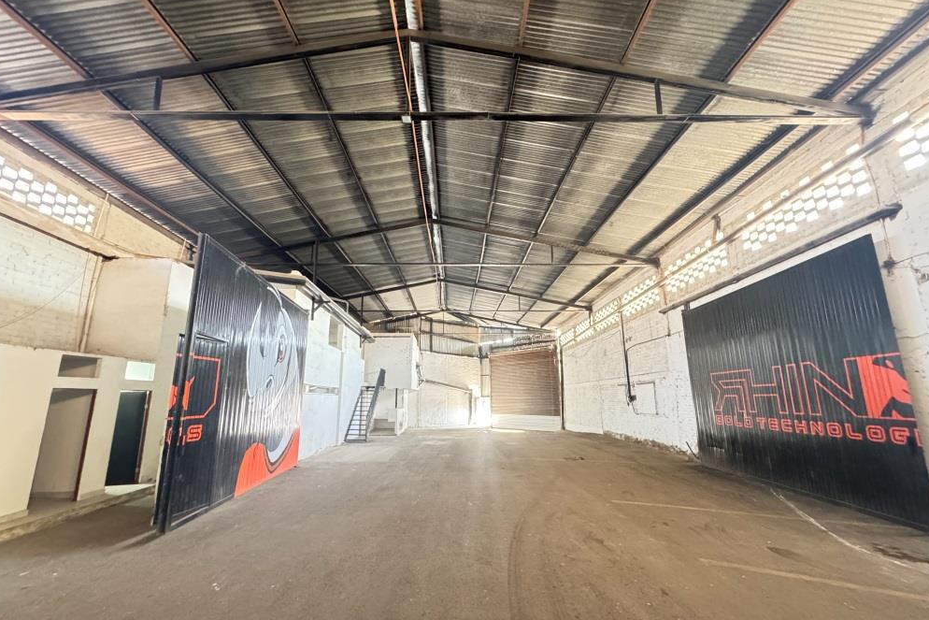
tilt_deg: +11.6
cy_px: 321
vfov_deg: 77.3
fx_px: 387
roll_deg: +0.1
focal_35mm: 15
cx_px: 455
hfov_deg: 100.4
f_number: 2.2
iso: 1250
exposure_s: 1/40
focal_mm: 2.22
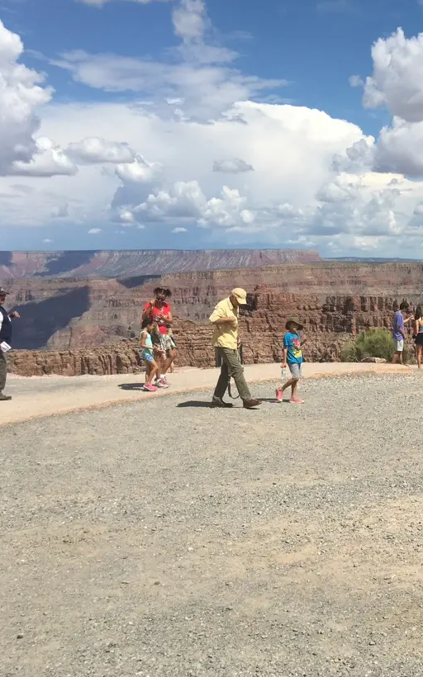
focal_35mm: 48
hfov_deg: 24.3
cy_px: 310
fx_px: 886
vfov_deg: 41.8
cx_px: 510
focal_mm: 4.15
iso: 25
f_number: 2.2
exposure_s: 1/3205
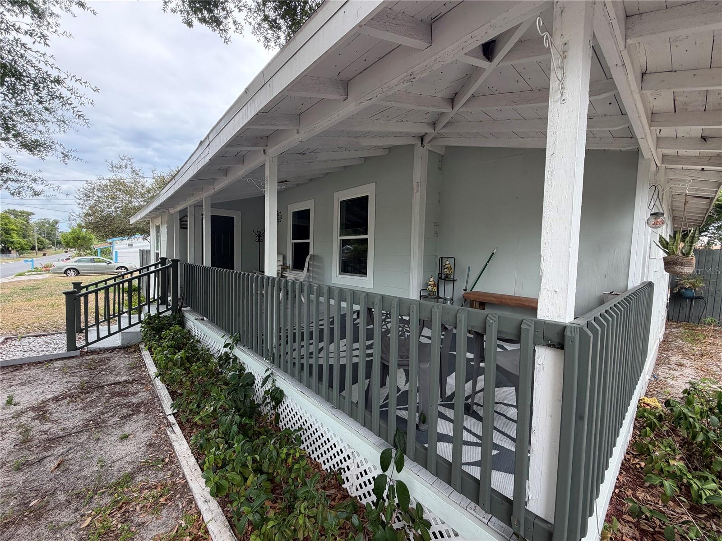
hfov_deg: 102.1
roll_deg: -0.6
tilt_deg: -3.6
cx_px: 361
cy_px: 270
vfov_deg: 85.7
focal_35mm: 14
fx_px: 292
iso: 40
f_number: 2.2
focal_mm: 2.22
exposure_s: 1/217
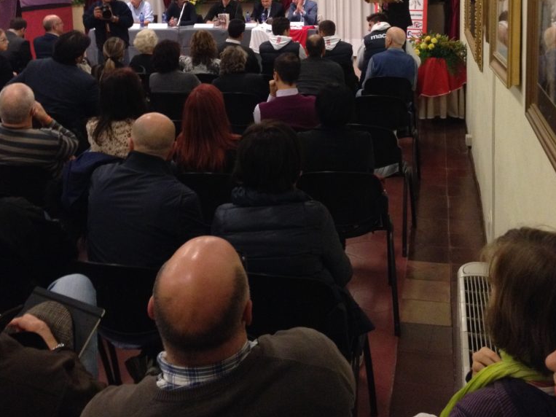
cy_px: 56
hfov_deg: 40.4
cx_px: 278
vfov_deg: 29.8
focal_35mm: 47
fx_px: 755
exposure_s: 1/20
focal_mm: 4.28
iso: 400
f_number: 2.4
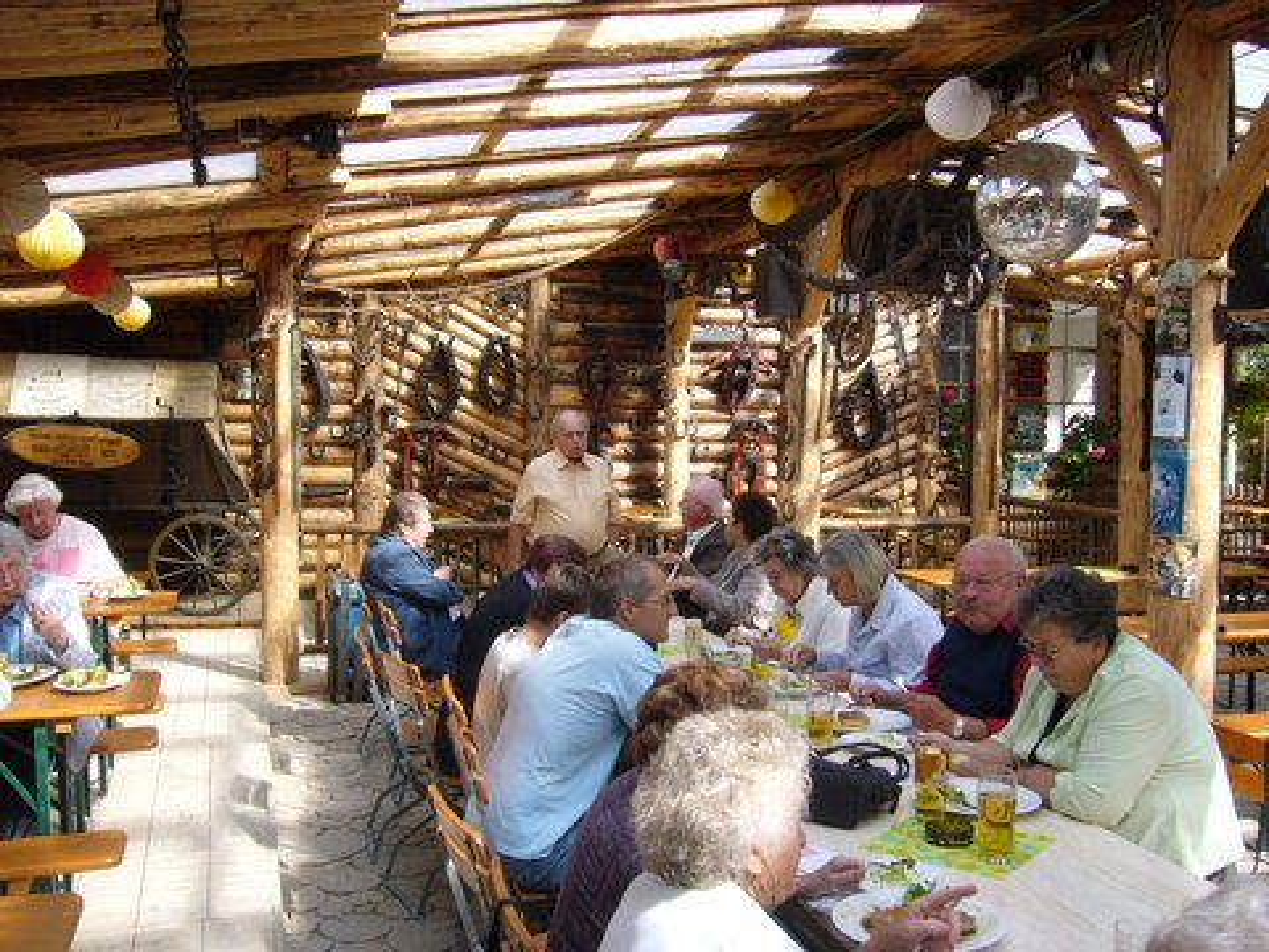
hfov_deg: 52.6
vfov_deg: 40.7
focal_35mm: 35
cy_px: 476
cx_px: 634
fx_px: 1283
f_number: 5.6
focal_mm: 5.8
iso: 100
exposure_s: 1/160
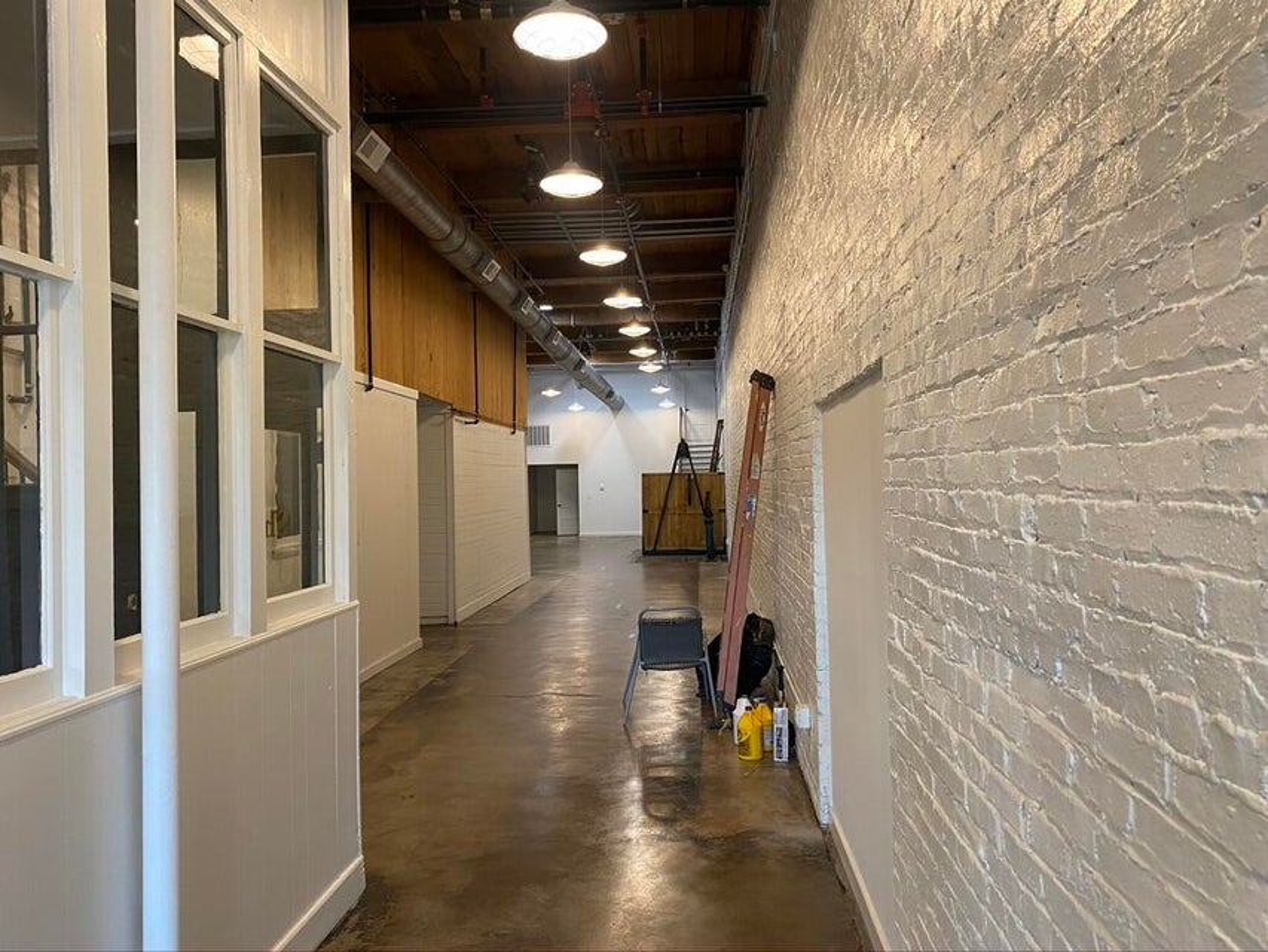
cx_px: 634
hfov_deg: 67.3
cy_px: 476
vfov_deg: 53.1
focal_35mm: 26
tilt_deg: +1.2
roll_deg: +1.5
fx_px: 953
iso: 160
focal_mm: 4.25
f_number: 1.8
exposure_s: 1/60
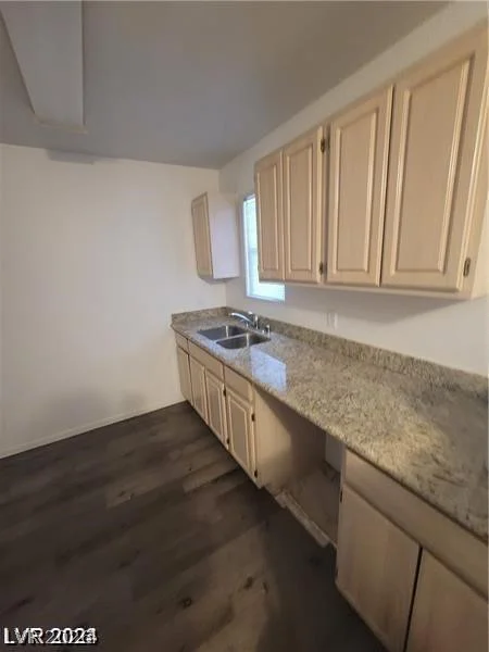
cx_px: 244
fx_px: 245
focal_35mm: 13
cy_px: 326
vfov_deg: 106.2
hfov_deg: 89.9
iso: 500
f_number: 2.2
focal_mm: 2.2
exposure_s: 1/30
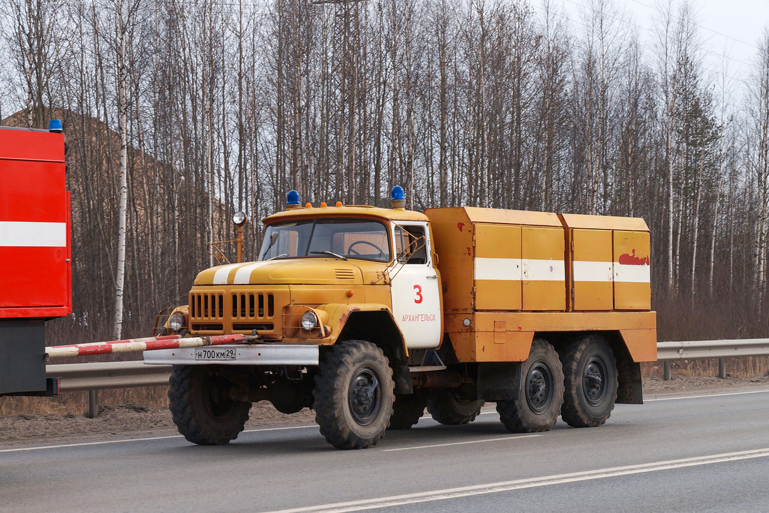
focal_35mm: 82
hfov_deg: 24.6
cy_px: 256
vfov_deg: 16.6
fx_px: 1762
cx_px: 384
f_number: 7.1
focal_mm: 55
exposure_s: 1/640
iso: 200
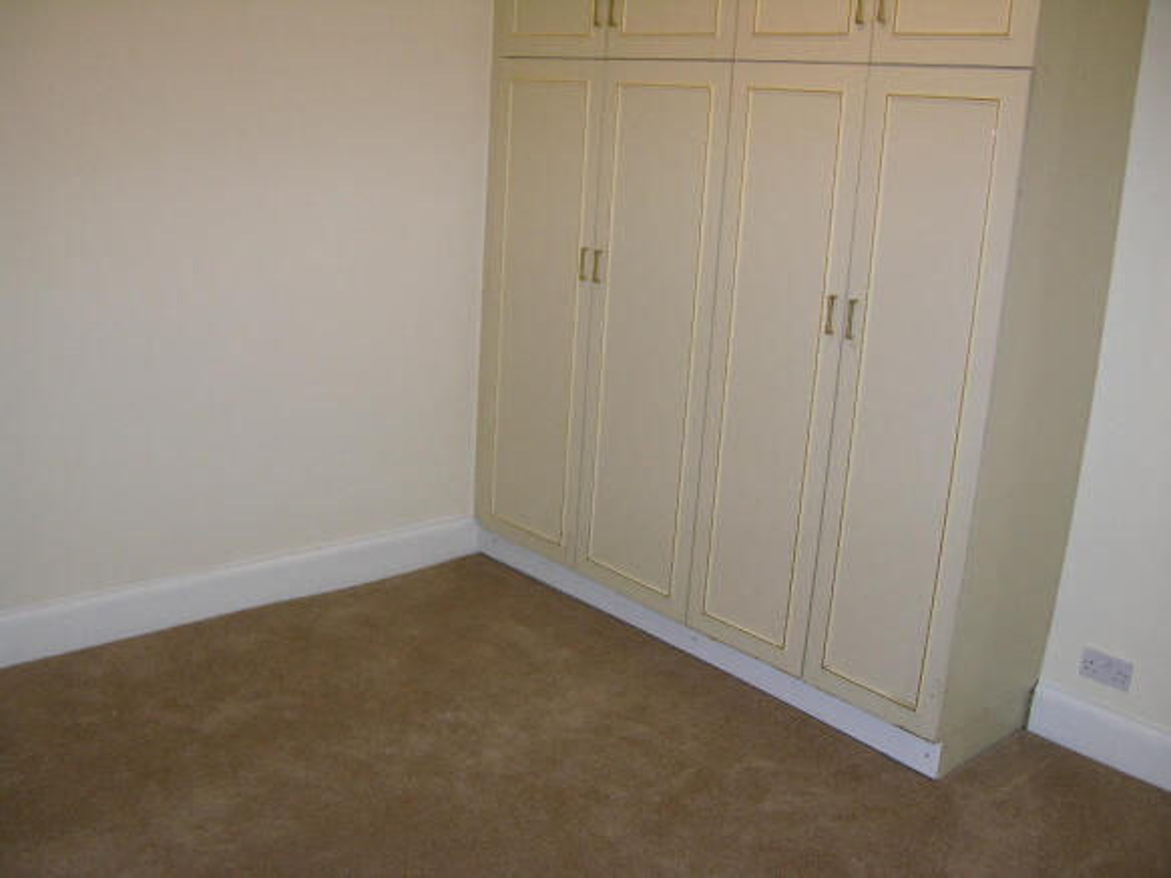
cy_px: 439
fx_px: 1184
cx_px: 586
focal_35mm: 35
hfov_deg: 52.6
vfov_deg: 40.7
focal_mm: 8.9
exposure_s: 1/60.1
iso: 200
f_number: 2.8
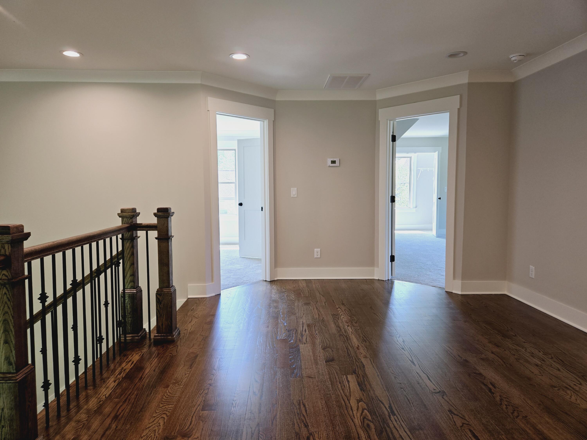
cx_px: 294
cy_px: 220
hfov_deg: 73.9
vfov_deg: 58.9
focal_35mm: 23
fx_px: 390
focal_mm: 5.4
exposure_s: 1/120
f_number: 1.8
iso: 64
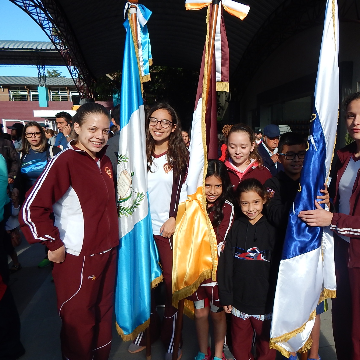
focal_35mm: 26
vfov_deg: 60.9
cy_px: 180
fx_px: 306
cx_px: 233
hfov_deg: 59.9
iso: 125
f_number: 3
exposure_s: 1/1000
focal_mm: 4
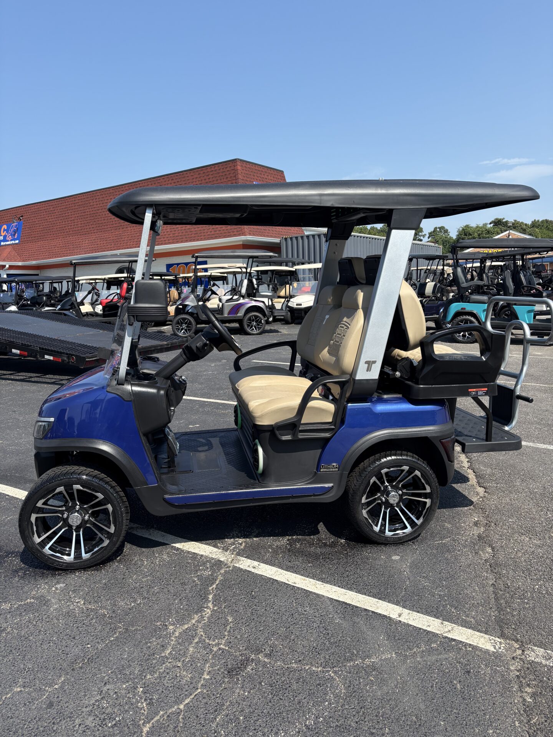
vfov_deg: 67.3
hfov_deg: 53.1
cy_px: 368
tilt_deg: -7.0
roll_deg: +2.0
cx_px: 276
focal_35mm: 26
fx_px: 554
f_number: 1.6
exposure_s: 1/2451
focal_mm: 5.96
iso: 50
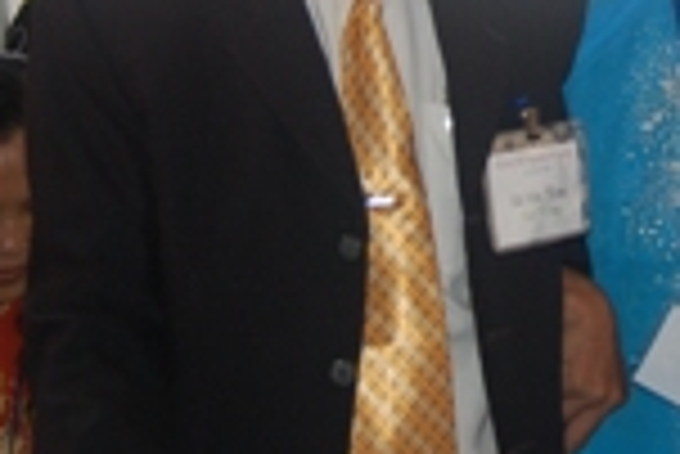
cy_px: -40
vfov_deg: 9.6
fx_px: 2685
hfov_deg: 14.2
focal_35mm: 142
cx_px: 707
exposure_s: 1/500
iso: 400
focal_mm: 32
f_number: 4.5
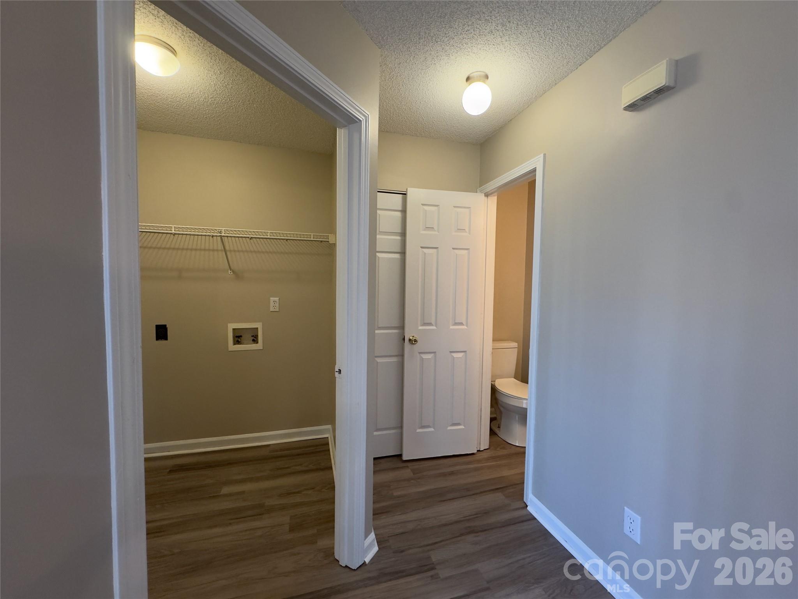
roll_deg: -1.2
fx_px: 323
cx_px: 399
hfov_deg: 102.1
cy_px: 300
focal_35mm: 14
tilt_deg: -3.1
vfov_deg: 85.7
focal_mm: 2.22
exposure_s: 1/60
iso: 320
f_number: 2.2
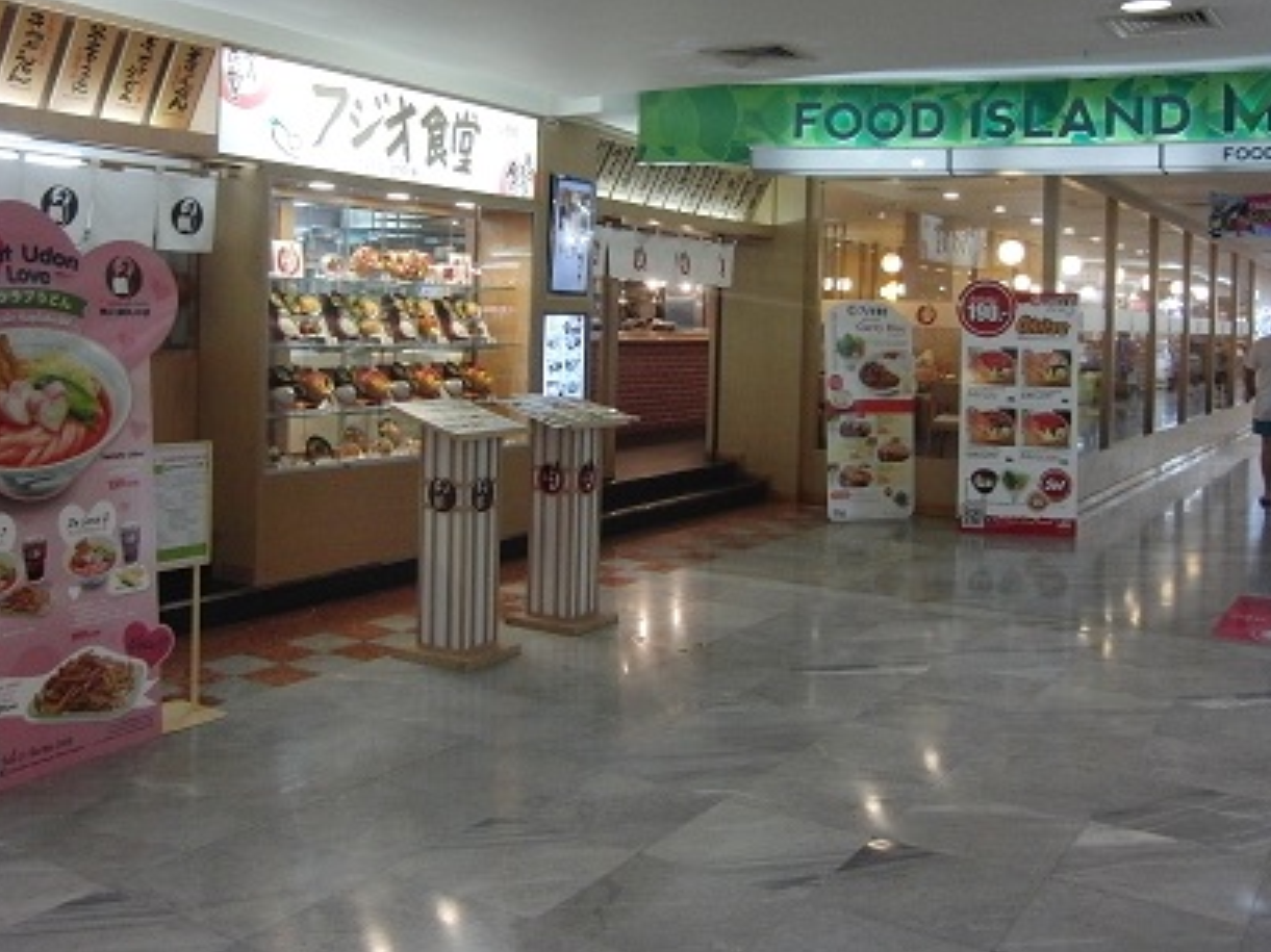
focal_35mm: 34
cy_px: 315
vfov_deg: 41.2
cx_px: 628
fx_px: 1248
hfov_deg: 54.0
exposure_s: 1/60
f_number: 3.2
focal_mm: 4.3
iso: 320
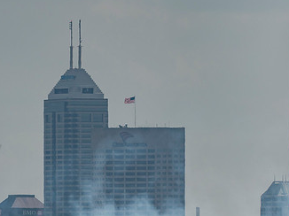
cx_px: 8
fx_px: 10612
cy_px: 146
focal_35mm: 1272
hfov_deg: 1.6
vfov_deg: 1.2
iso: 200
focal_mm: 300
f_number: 13
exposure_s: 1/320
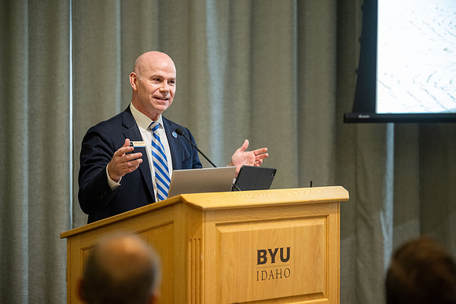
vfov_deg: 11.0
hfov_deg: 16.4
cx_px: 228
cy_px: 152
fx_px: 1584
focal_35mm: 125
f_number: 2.8
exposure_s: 1/200
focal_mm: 125
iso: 2500
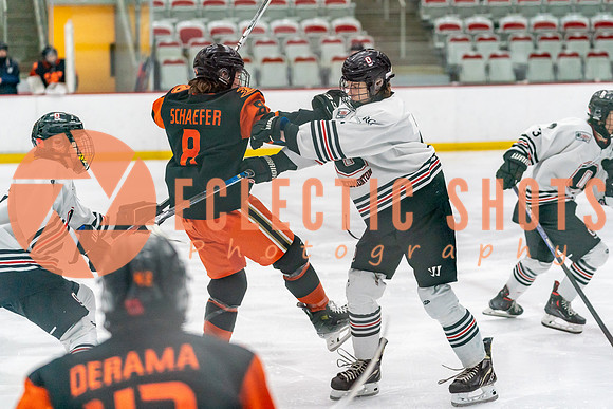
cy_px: 189
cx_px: 330
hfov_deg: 18.6
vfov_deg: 12.5
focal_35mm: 110
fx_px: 1866
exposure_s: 1/1250
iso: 3200
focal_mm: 95
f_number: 2.8
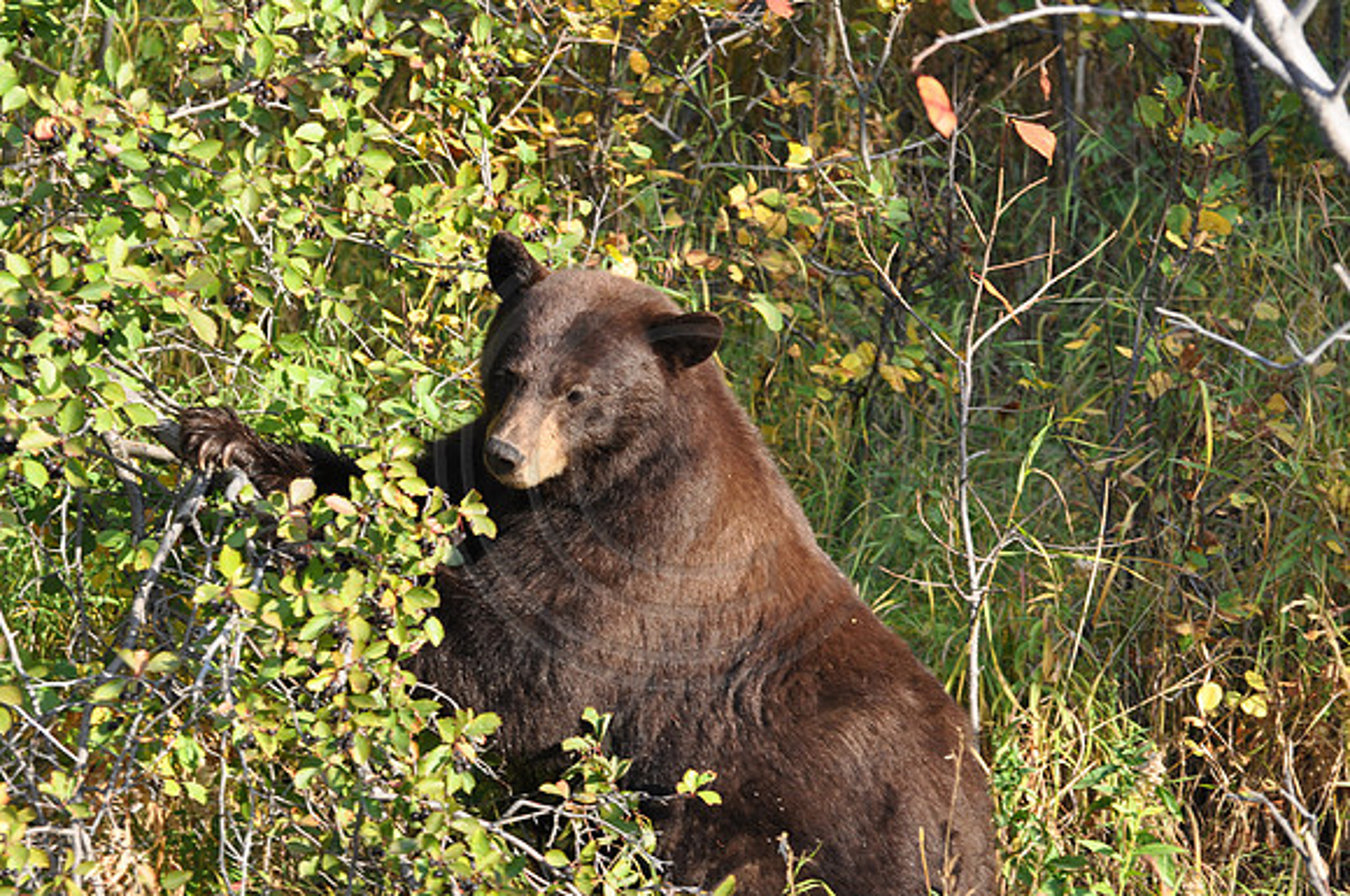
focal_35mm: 153
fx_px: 5729
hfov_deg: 13.4
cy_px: 448
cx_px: 675
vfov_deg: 8.9
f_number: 6.3
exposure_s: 1/160
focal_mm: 102
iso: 200
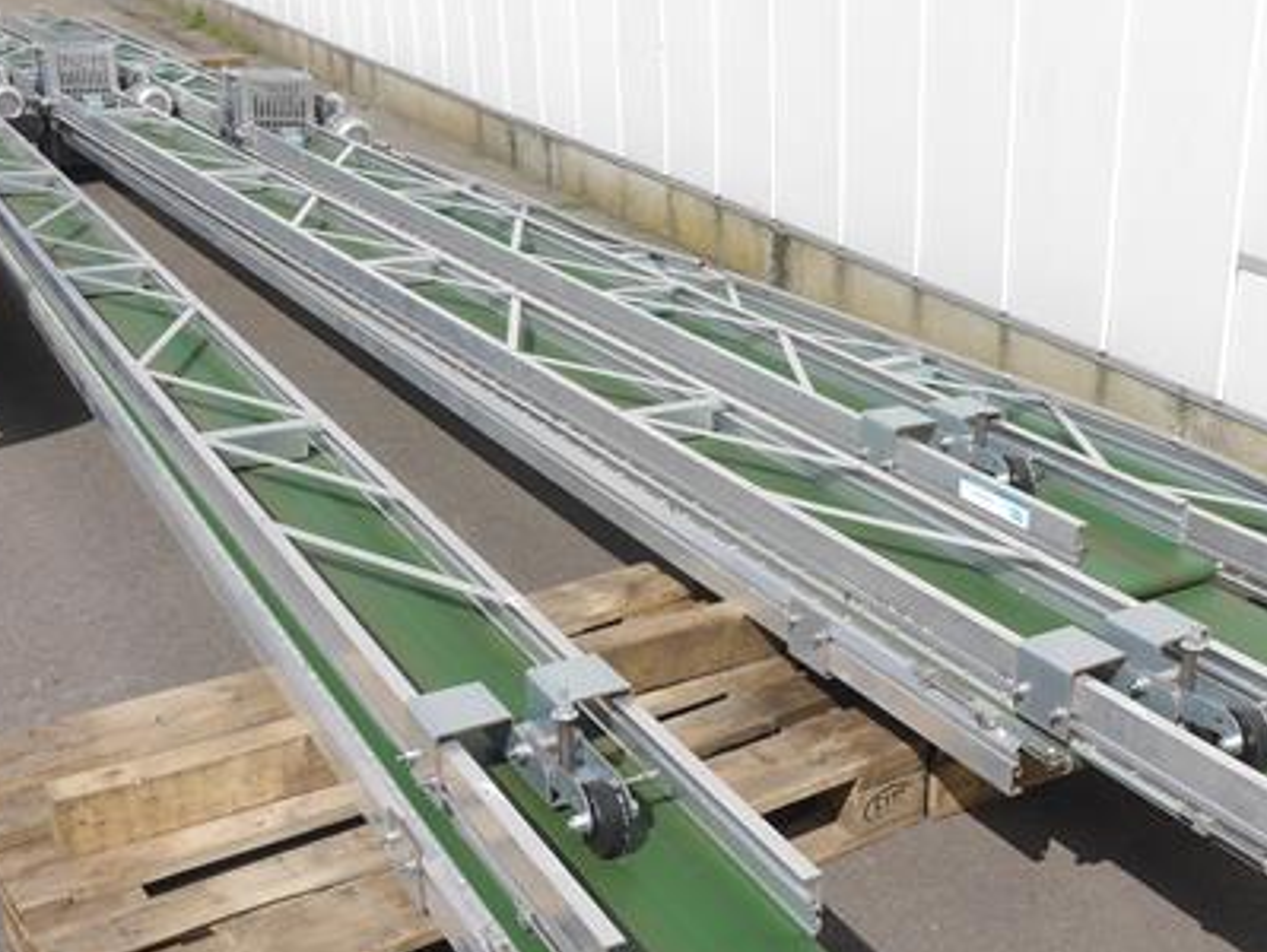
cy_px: 574
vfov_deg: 30.2
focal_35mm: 48
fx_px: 1758
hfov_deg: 39.1
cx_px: 865
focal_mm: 15
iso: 160
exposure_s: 1/500
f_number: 8
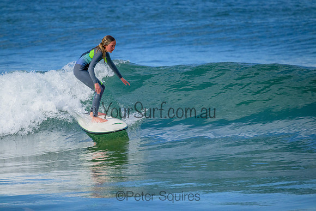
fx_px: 7024
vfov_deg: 1.7
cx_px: 158
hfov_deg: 2.6
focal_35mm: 800
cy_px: 106
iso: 2800
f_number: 11
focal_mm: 800
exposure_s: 1/1250
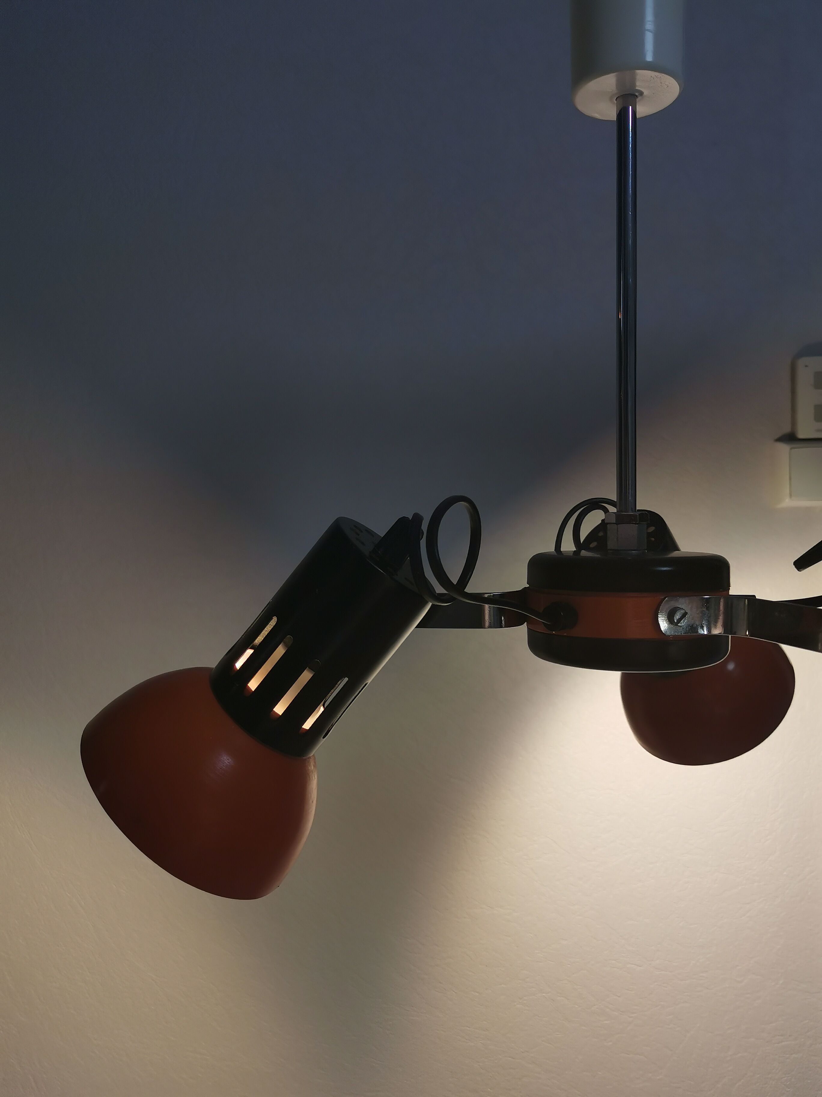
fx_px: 918
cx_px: 411
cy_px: 548
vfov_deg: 61.7
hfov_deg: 48.2
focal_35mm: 29
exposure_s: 1/100
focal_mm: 5.58
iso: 64
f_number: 1.8
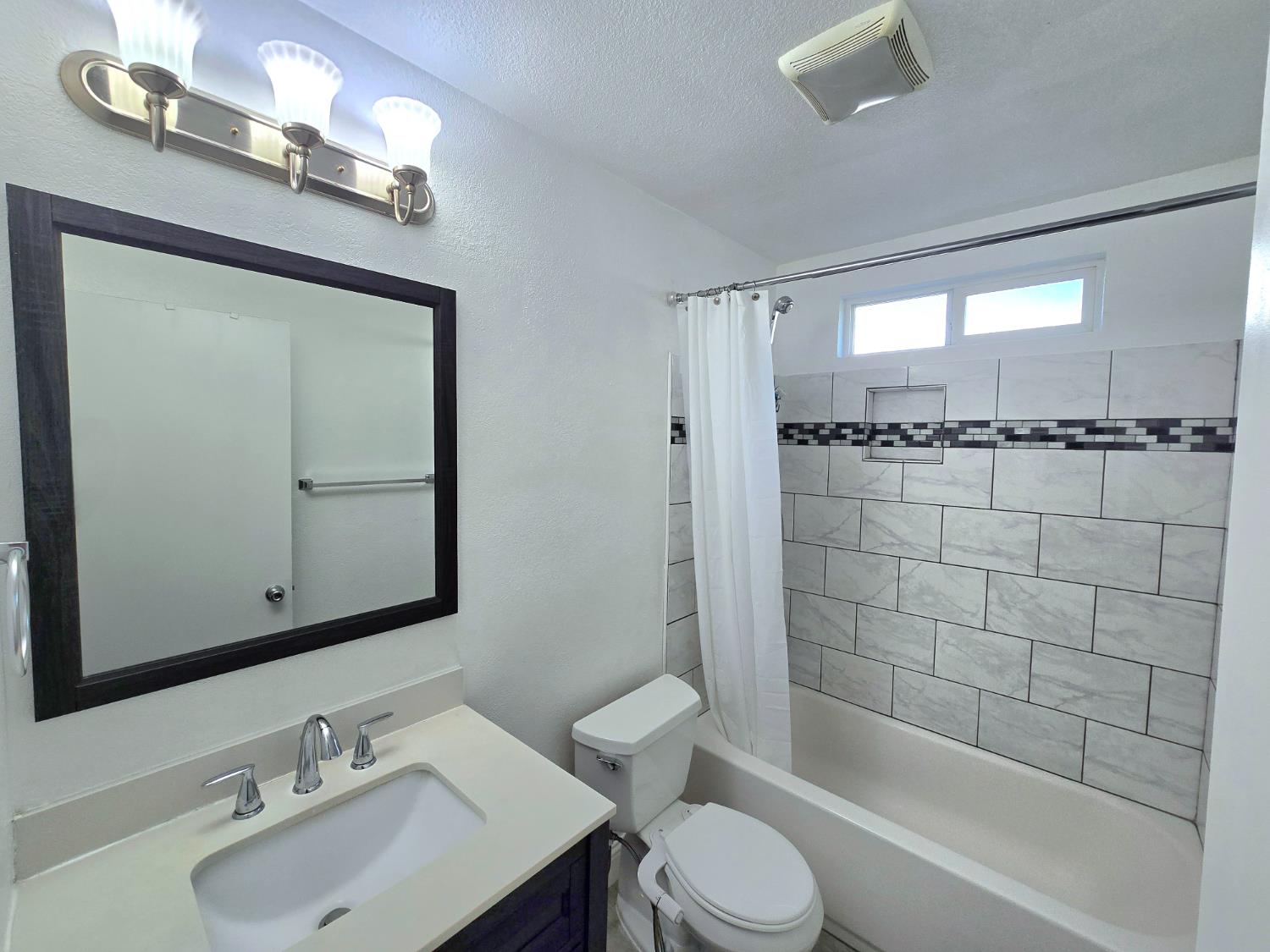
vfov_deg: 89.9
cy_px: 476
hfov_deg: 106.2
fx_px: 477
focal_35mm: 13
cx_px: 635
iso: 50
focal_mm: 2.2
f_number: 2.2
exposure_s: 1/120
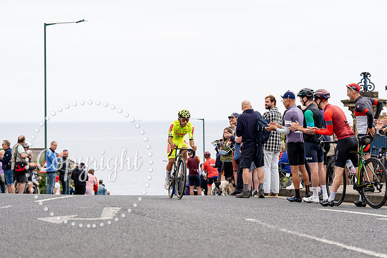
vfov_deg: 13.2
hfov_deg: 19.6
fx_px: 1118
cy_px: 129
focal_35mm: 104
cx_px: 194
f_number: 3.5
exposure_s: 1/1000
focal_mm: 104
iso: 320
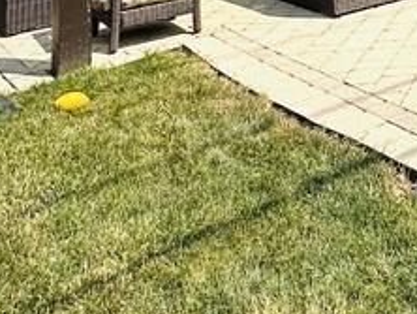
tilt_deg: +4.2
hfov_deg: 22.9
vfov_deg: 17.2
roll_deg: +1.2
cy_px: -269
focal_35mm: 68
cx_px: 631
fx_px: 820
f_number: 2.2
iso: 40
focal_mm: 2.22
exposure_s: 1/1887
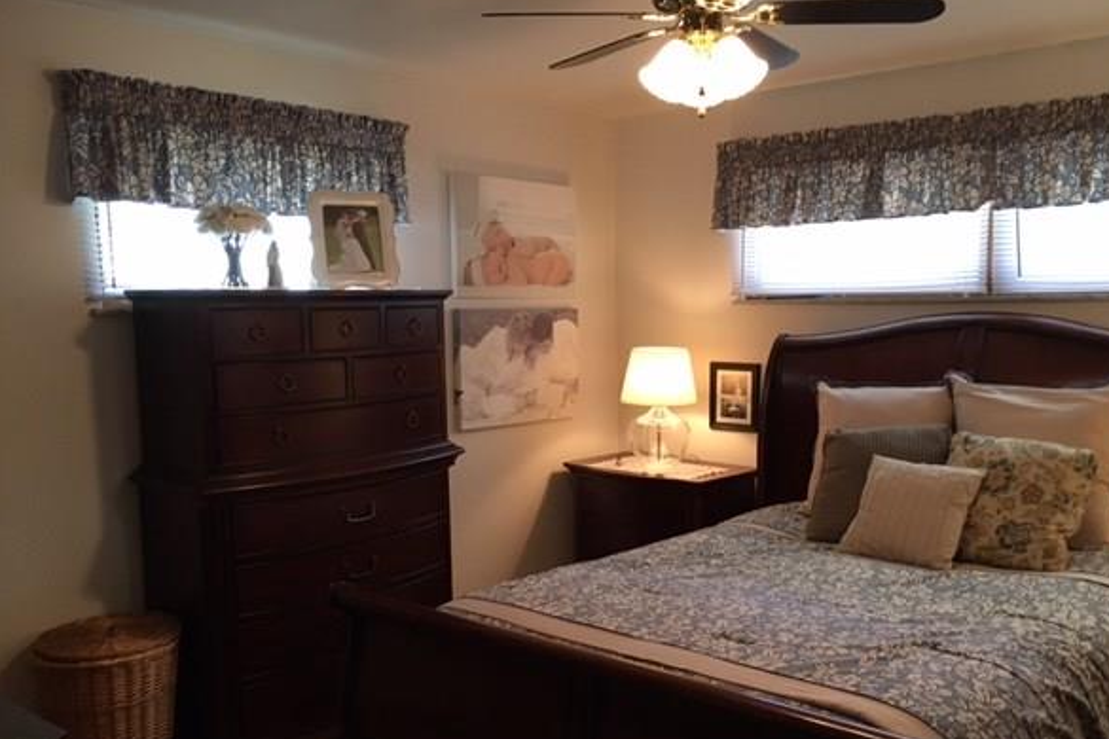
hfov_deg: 57.2
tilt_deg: -6.0
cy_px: 434
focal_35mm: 33
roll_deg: +1.2
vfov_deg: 39.8
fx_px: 1017
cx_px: 588
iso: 125
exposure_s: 1/30
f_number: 2.2
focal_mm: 4.15
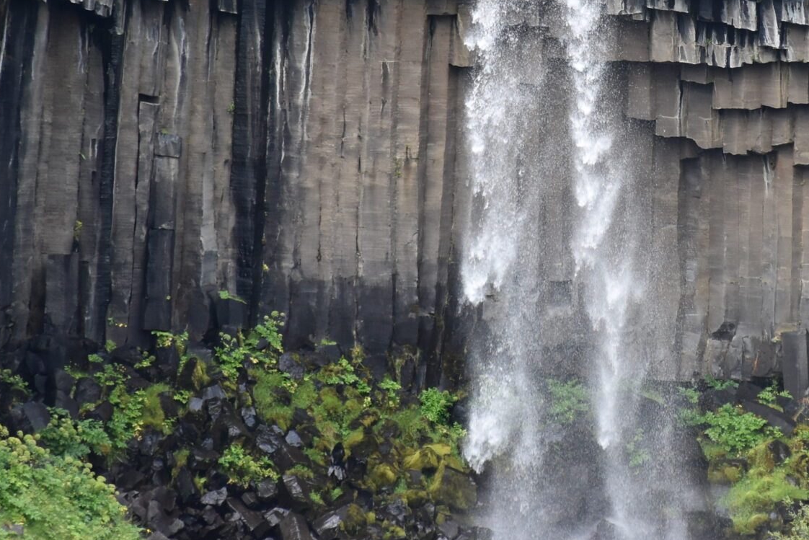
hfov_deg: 4.3
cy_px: -2
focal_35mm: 479
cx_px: 578
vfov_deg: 2.9
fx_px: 10768
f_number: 5.6
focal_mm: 140
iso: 400
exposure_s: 1/320
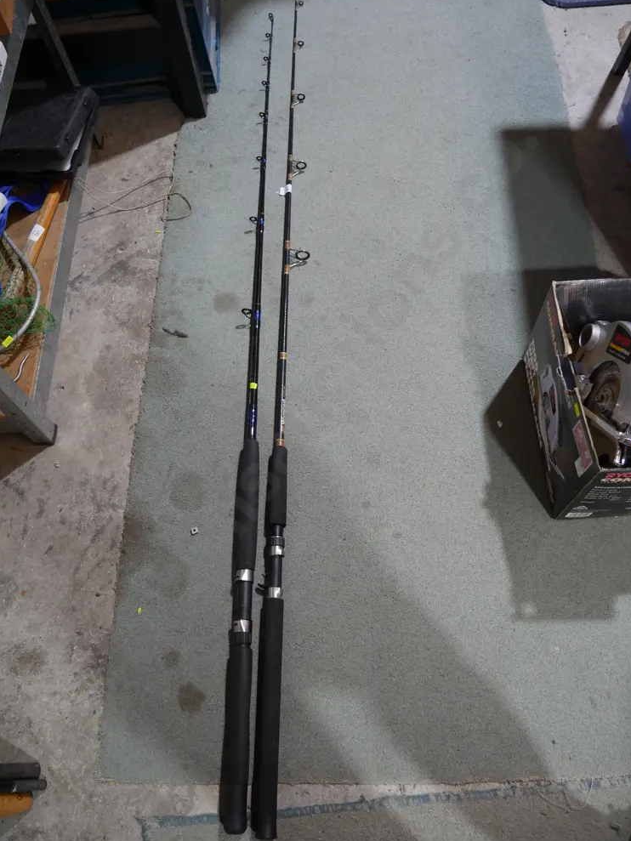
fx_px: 705
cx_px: 313
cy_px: 411
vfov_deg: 61.6
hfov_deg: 48.2
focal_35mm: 29
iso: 400
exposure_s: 1/60
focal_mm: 14
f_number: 3.5
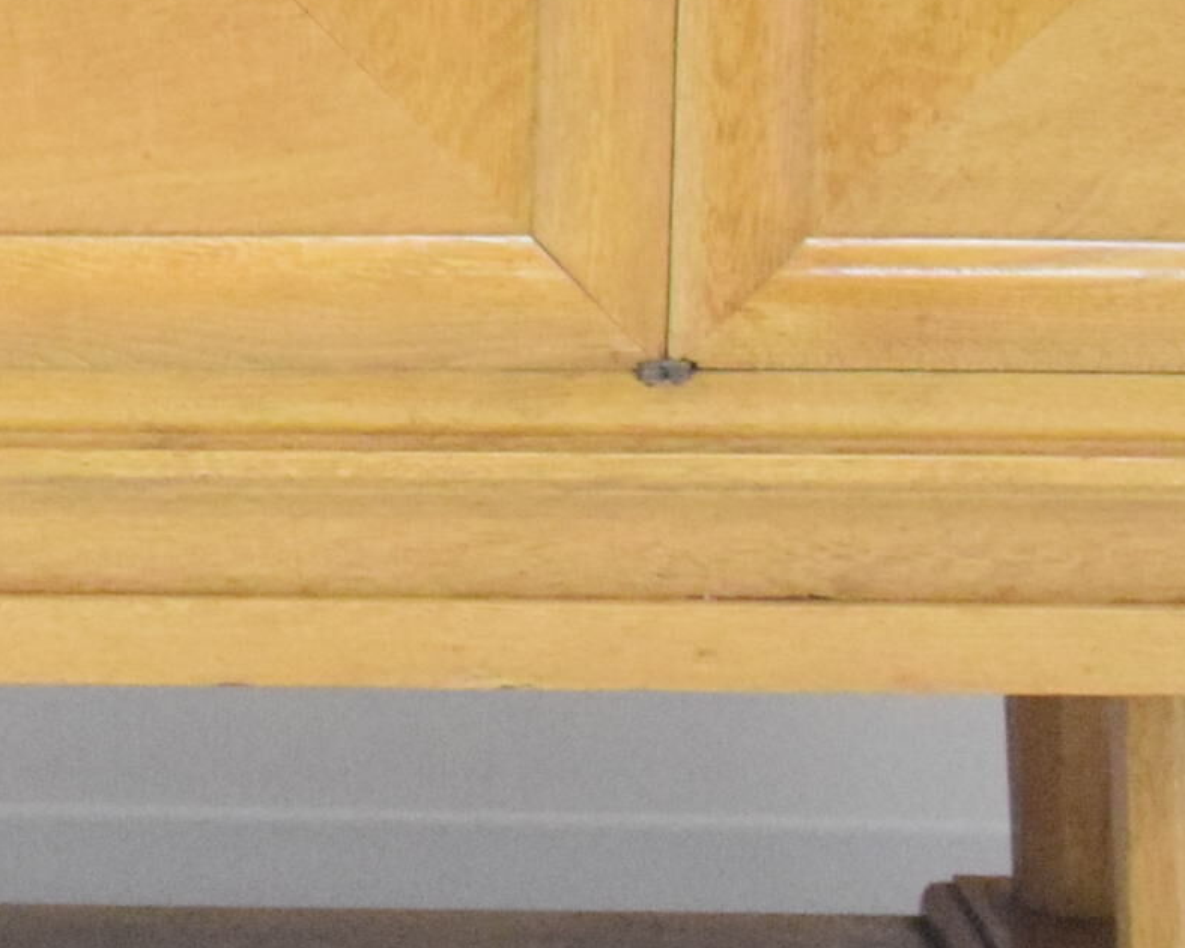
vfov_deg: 6.4
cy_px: 357
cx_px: -522
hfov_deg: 7.9
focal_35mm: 241
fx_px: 8450
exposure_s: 1/60
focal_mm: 30
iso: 4500
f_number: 4.2
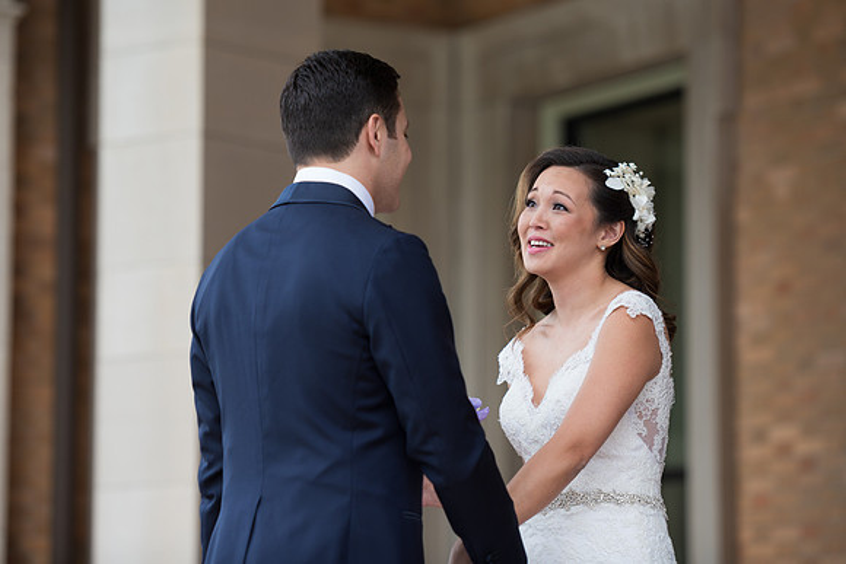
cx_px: 398
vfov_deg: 8.2
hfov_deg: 12.2
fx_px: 3948
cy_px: 226
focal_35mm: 168
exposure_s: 1/800
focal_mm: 140
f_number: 2.8
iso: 200
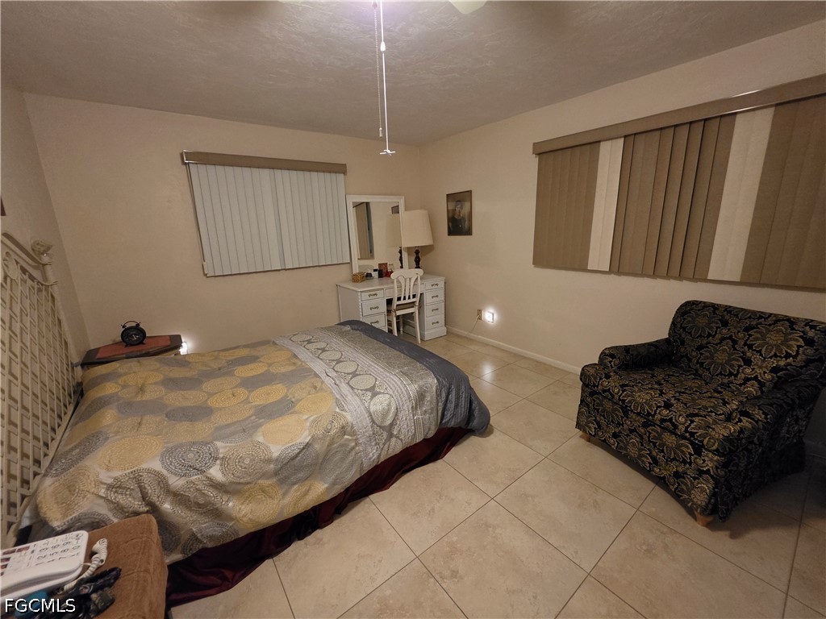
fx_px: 310
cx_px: 413
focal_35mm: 13
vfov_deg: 89.9
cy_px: 310
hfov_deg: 106.2
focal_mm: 2.2
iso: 1000
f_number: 1.9
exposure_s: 1/60
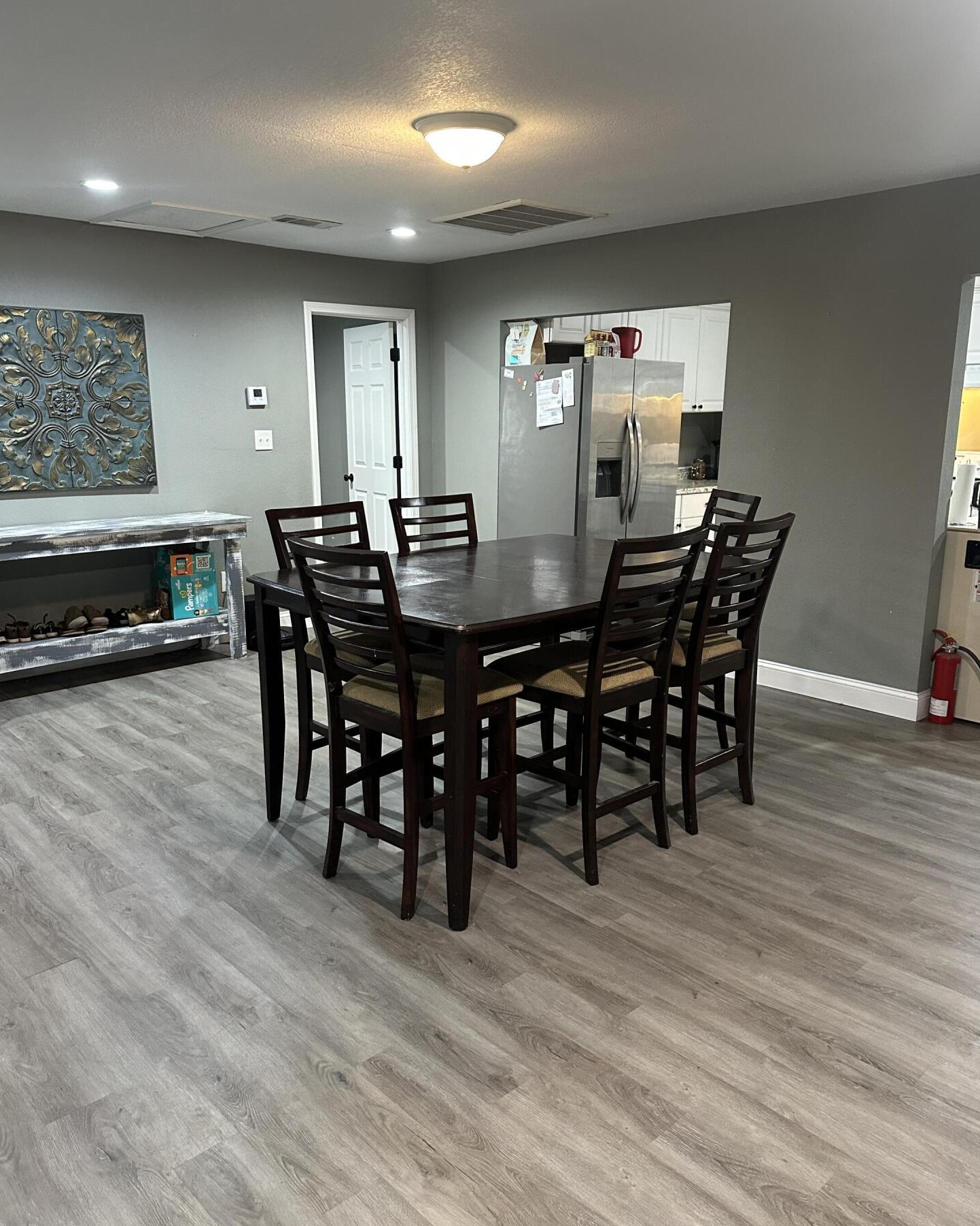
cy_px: 633
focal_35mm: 26
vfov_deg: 66.0
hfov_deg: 54.9
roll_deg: -1.1
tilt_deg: -13.0
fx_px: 942
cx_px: 495
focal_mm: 6.86
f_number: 1.78
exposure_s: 1/60
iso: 500
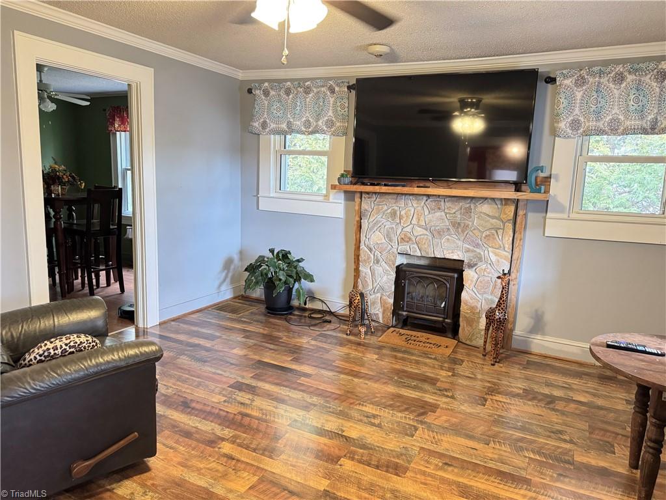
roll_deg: -1.9
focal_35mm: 24
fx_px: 462
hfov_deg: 71.6
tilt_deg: -9.8
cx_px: 333
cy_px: 250
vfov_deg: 56.8
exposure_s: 1/60
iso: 640
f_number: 1.78
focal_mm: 6.76
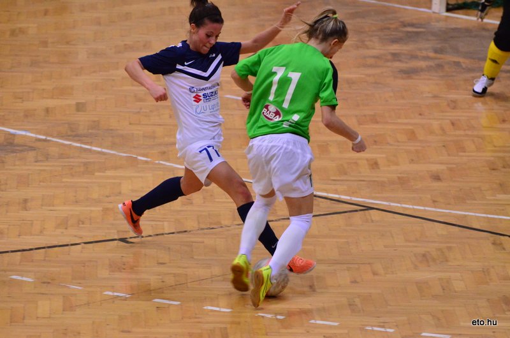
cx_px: 255
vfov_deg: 5.1
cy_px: 169
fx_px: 3817
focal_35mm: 270
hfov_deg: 7.6
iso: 5000
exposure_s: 1/320
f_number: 5
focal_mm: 180
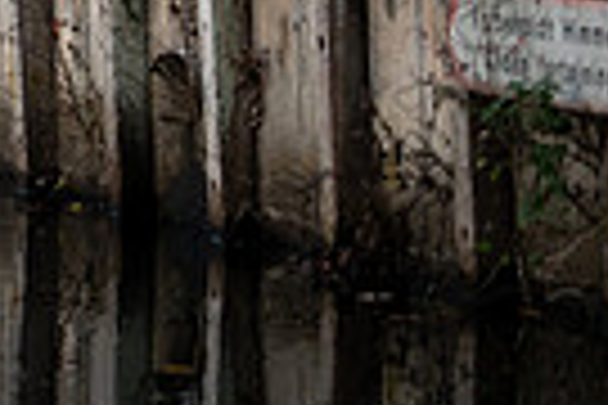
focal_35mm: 301
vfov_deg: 4.5
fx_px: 5083
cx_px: -662
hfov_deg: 6.6
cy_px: -425
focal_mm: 70
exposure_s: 1/250
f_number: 2.8
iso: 640
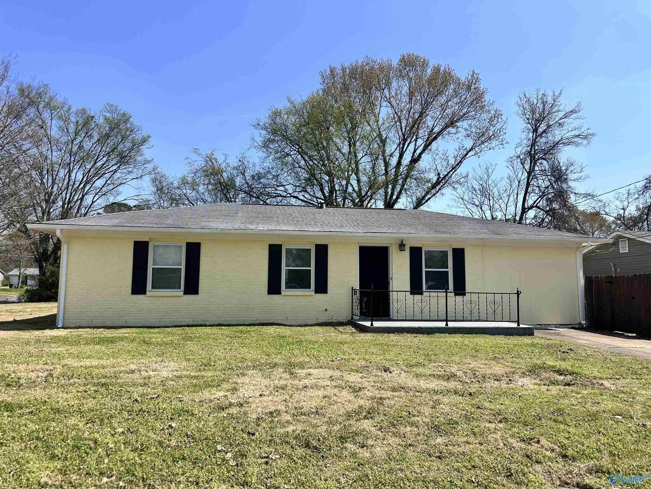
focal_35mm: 24
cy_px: 244
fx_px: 451
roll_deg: +0.1
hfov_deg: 71.6
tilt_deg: +6.0
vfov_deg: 56.8
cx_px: 326
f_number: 1.78
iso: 80
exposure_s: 1/4762
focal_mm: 6.86
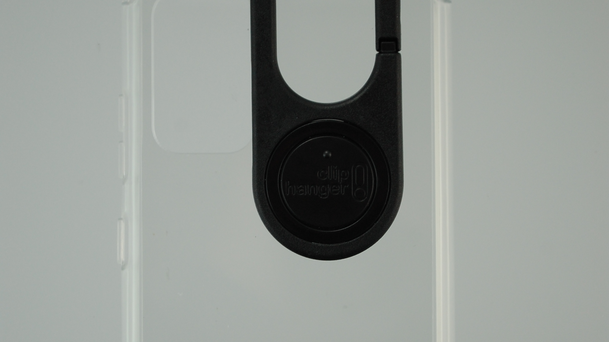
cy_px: 248
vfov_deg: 10.6
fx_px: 1841
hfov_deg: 18.8
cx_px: 303
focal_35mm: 114
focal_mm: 48
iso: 400
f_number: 5.6
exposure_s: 1/60
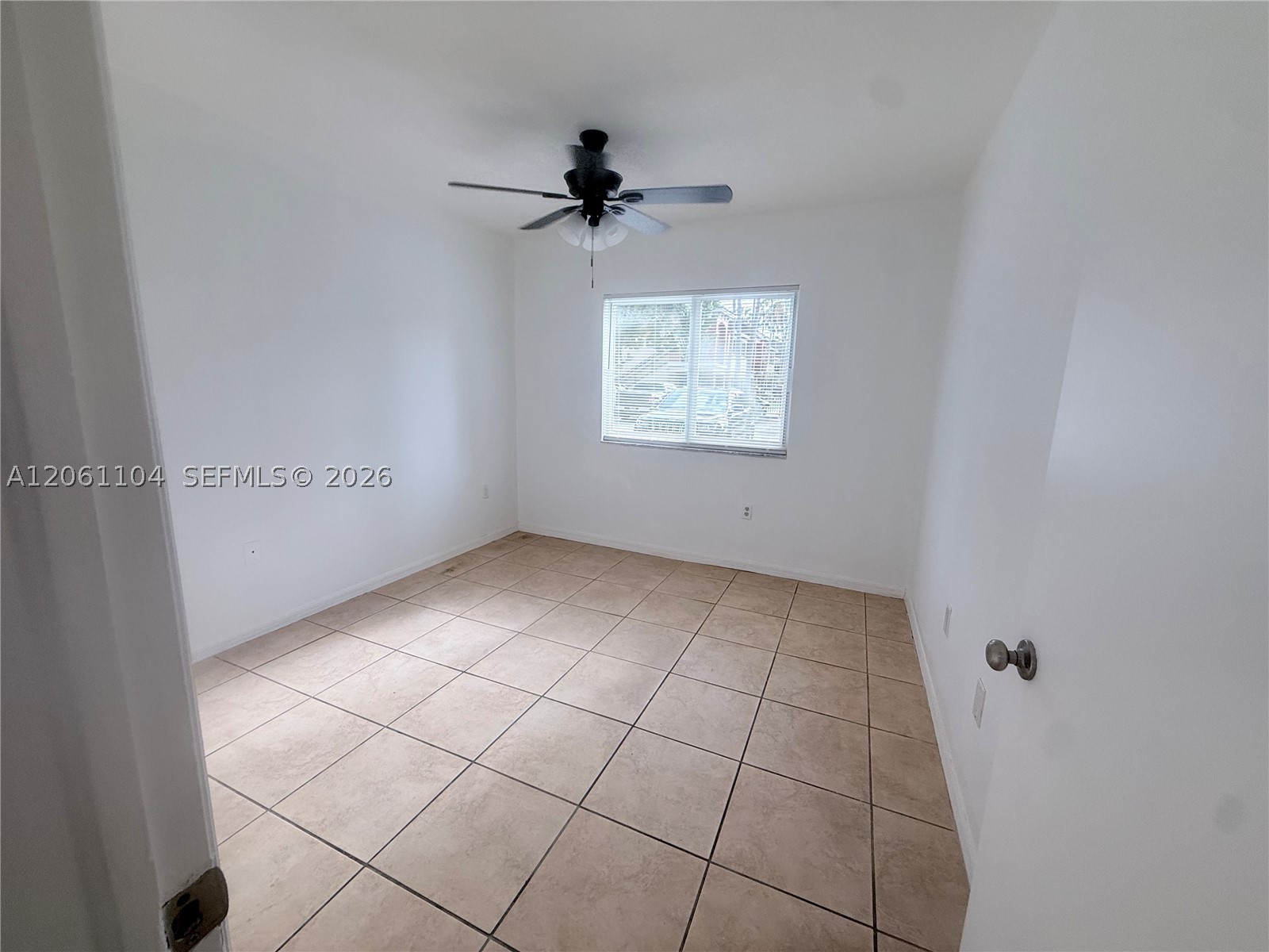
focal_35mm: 14
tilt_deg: -10.3
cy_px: 476
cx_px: 634
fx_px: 513
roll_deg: -2.4
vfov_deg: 85.7
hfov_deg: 102.1
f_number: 2.2
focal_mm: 2.22
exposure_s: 1/120
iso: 100
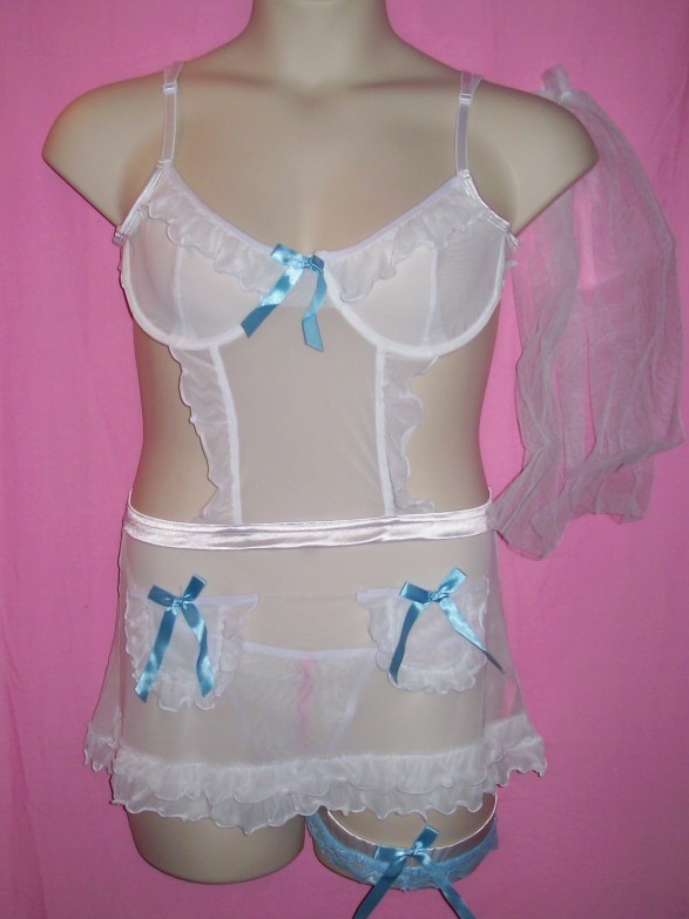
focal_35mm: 46
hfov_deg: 31.5
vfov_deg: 41.2
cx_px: 351
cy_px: 452
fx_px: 1221
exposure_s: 1/73.6
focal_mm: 7.6
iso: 80
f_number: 3
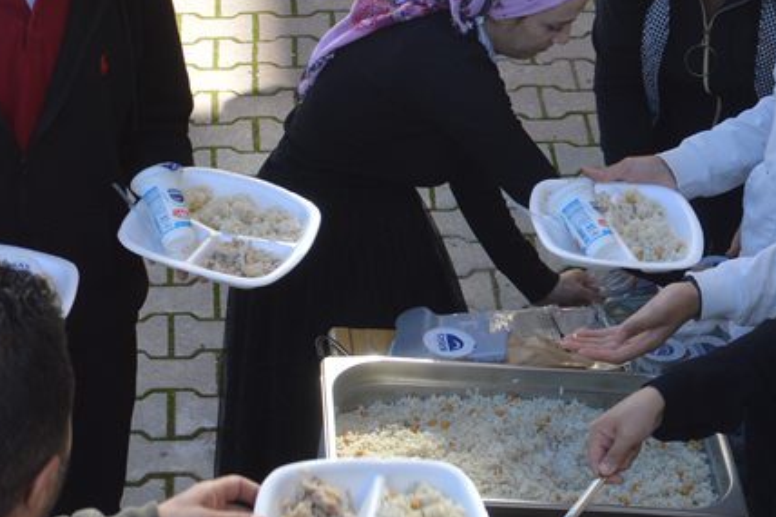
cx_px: 165
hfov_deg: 20.1
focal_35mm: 101
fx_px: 2167
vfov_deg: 13.3
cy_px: 579
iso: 100
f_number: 6.3
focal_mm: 21
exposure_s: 1/160
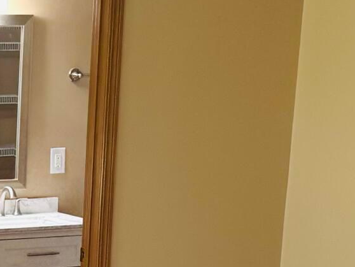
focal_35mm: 129
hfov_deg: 14.6
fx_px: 1324
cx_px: -120
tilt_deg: -14.7
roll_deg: -0.5
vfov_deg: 11.1
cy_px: 375
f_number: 1.78
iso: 80
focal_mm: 6.76
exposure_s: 1/172
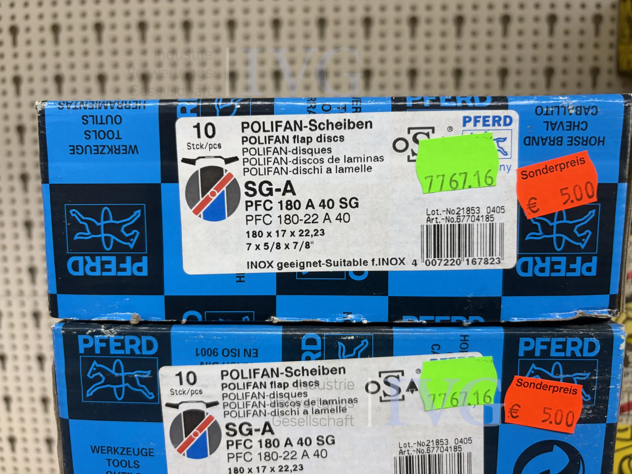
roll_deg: +1.6
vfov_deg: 53.1
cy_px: 237
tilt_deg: -7.4
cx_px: 316
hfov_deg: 67.3
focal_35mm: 26
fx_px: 475
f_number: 1.6
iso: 80
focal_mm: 5.96
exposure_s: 1/50
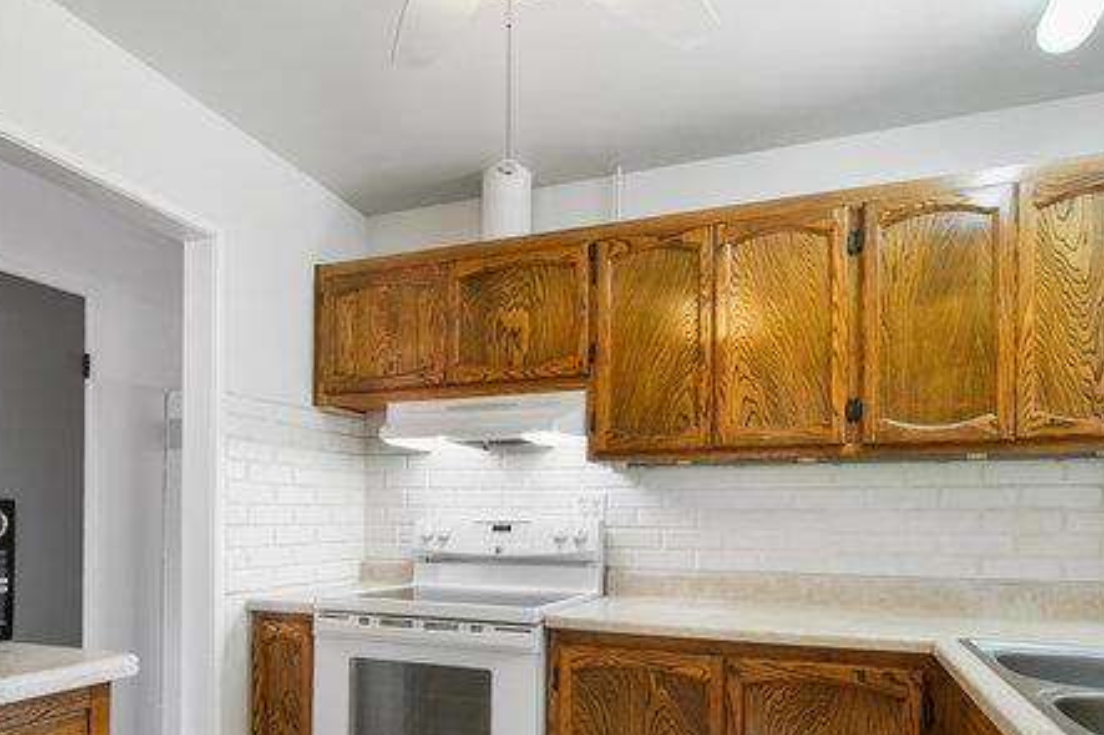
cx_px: 573
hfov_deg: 78.6
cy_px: 529
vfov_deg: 55.1
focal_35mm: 22
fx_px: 674
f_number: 9
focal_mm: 10
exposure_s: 1/10
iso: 160
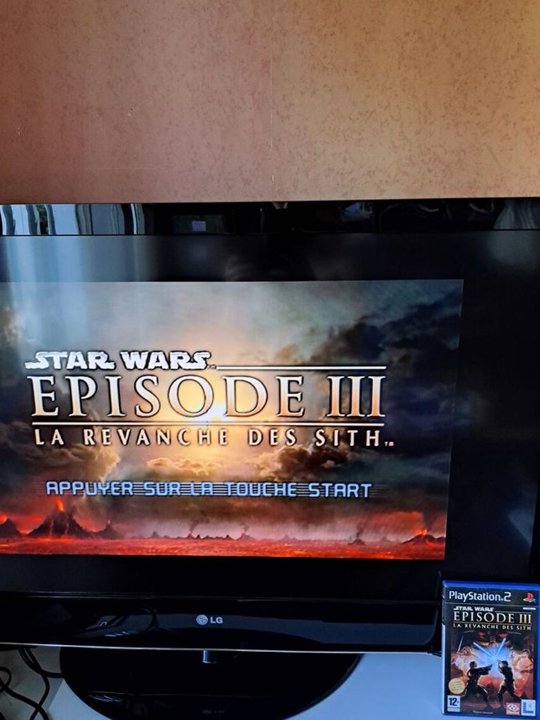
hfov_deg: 49.7
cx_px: 260
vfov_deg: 63.4
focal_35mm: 28
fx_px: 582
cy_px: 376
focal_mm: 5.23
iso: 400
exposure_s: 1/60
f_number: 1.8
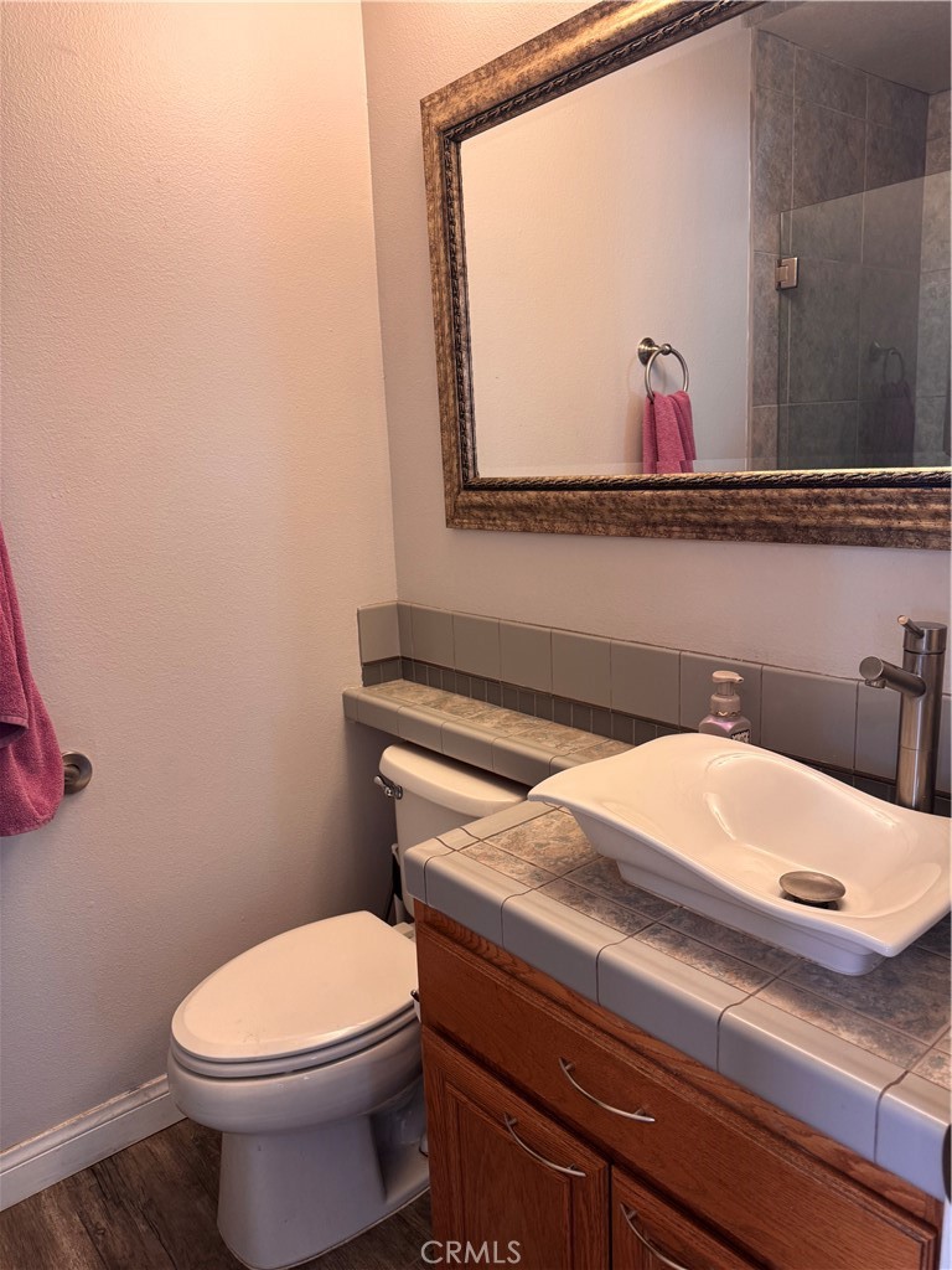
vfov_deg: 71.6
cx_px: 476
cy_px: 635
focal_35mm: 24
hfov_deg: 56.8
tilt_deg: -11.4
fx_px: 880
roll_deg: +2.9
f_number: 1.78
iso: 160
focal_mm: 6.76
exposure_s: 1/120
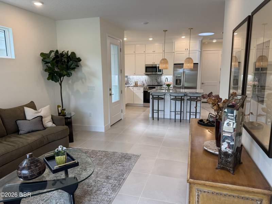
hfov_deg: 71.6
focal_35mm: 24
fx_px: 189
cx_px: 136
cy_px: 102
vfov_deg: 56.8
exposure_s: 1/120
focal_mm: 6.76
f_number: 1.78
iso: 100
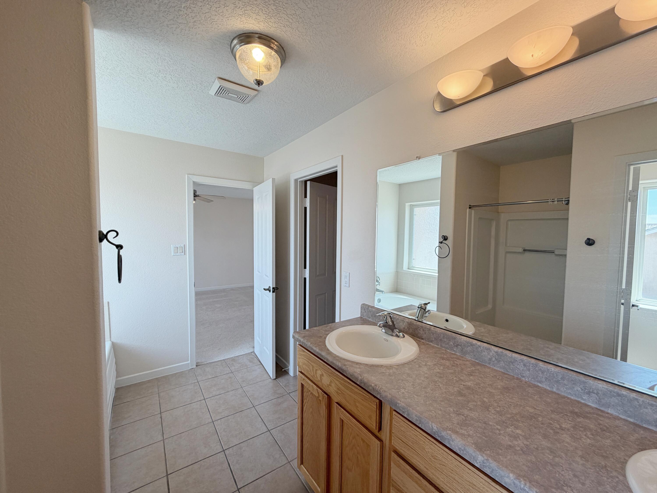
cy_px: 246
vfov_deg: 85.7
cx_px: 328
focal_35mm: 14
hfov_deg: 102.1
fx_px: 266
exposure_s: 1/120
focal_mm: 2.22
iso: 64
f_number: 2.2
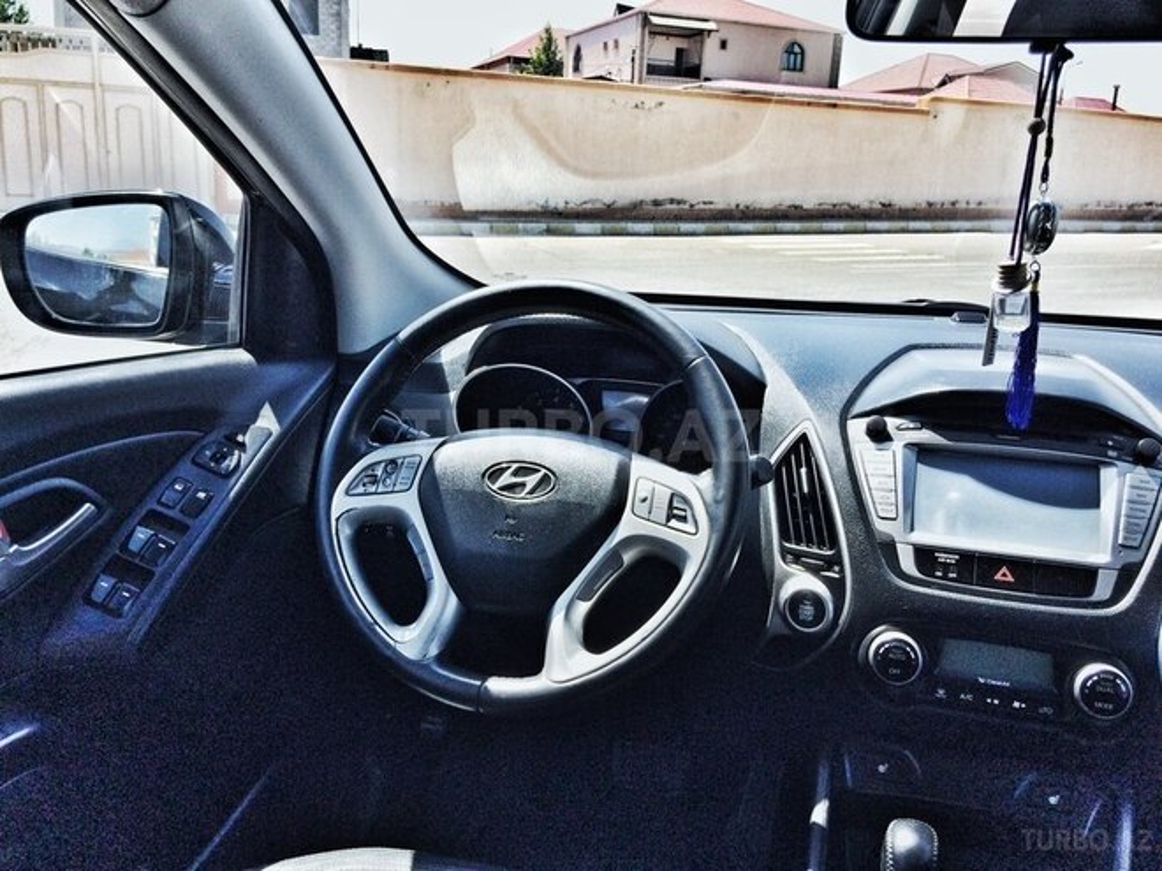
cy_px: 436
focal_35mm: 29
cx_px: 581
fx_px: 973
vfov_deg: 48.2
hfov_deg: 61.7
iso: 32
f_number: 2.2
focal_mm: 4.15
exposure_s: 1/746
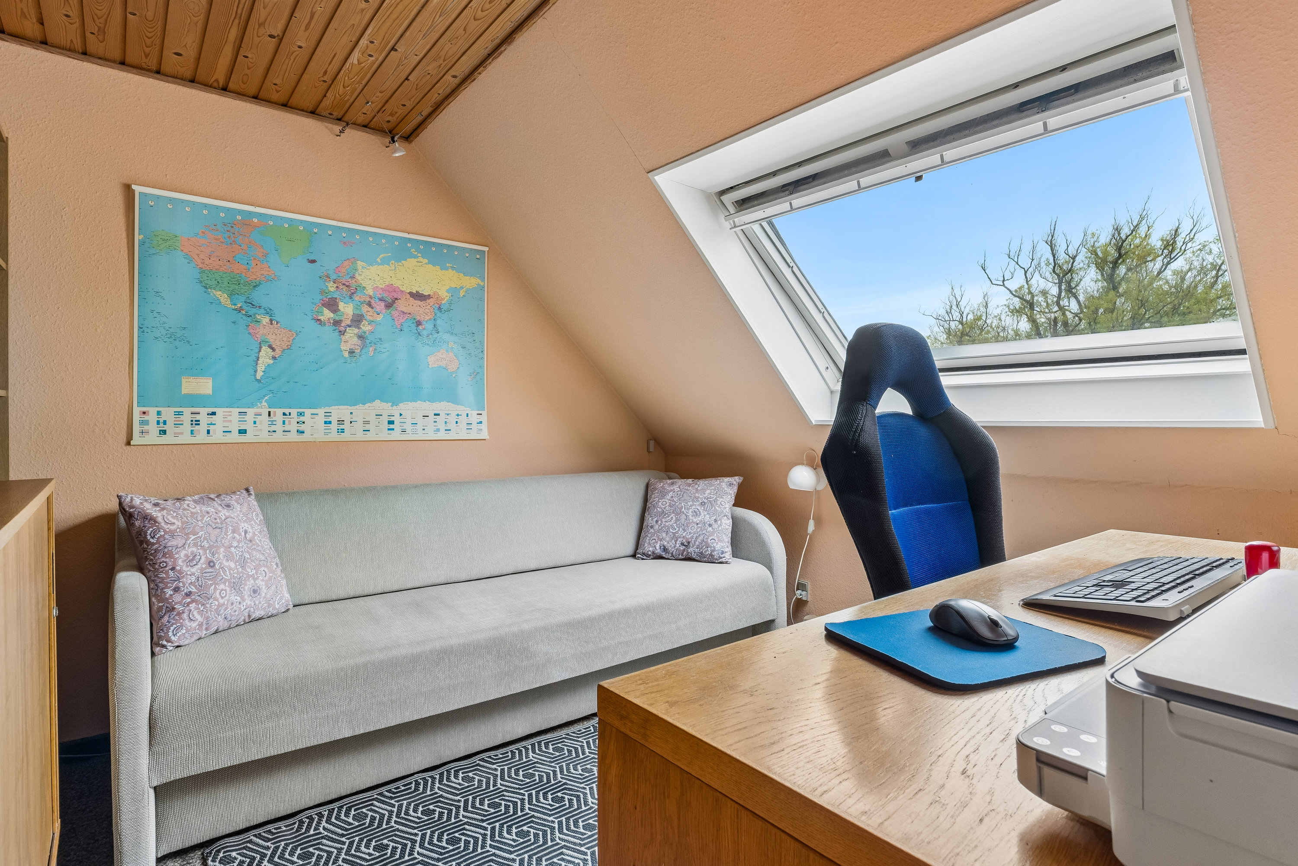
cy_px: 433
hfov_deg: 85.4
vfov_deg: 63.2
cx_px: 649
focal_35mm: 20
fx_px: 703
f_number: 9
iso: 400
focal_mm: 13
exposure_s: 1/25
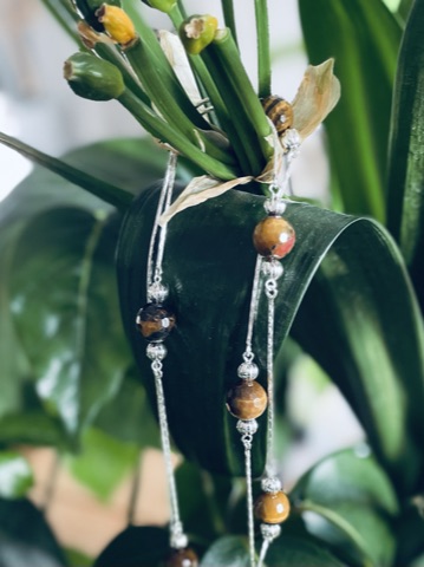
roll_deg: +3.5
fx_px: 425
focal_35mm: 26
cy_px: 284
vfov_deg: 67.4
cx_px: 212
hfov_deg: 53.0
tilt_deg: -28.9
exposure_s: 1/50
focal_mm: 4.2
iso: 125
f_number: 1.6
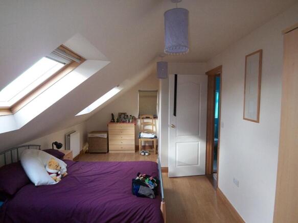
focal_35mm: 23
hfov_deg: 73.9
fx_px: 198
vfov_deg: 58.9
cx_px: 149
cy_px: 112
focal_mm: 3.8
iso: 125
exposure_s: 1/30
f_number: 2.8
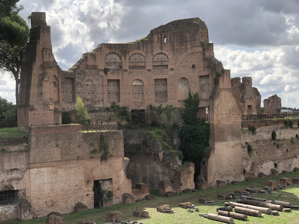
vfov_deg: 28.0
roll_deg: +1.7
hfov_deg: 36.8
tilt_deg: -0.6
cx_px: 150
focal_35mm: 52
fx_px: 449
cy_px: 112
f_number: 2.4
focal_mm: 6
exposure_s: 1/736
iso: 16
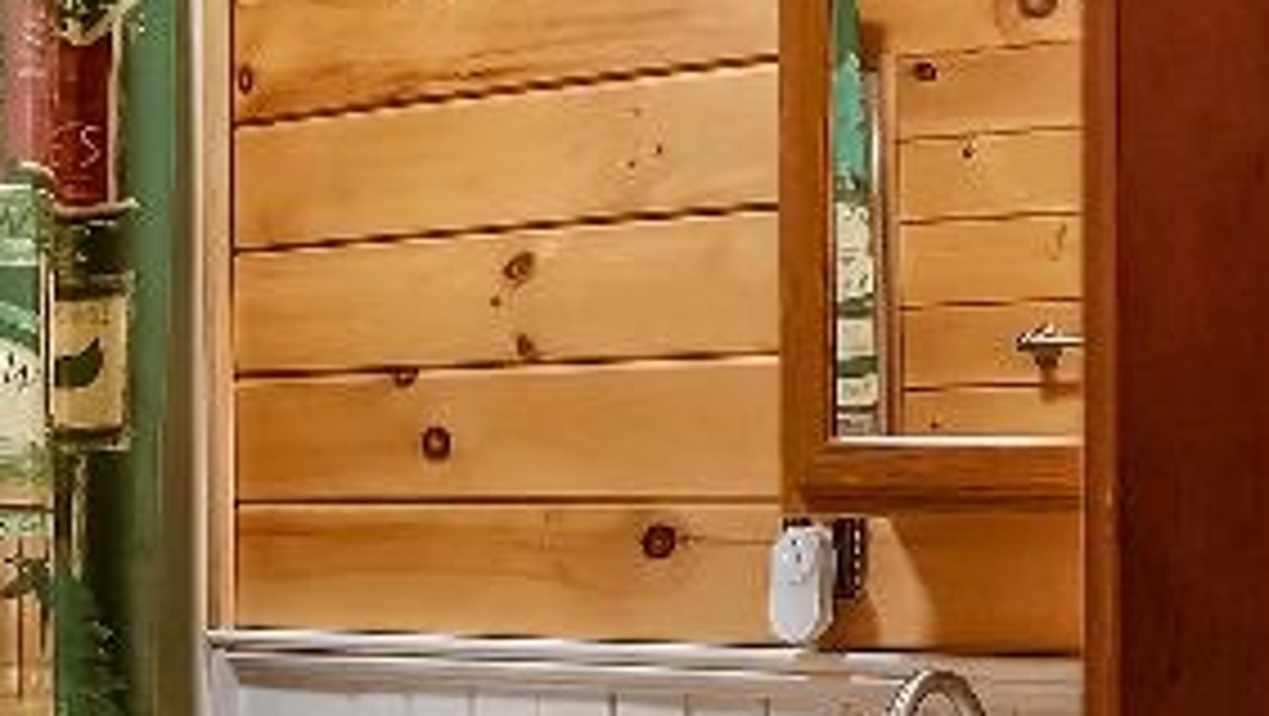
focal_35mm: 57
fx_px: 1919
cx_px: 1246
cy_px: 500
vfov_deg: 21.0
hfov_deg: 33.7
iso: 640
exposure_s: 1/250
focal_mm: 10
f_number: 8
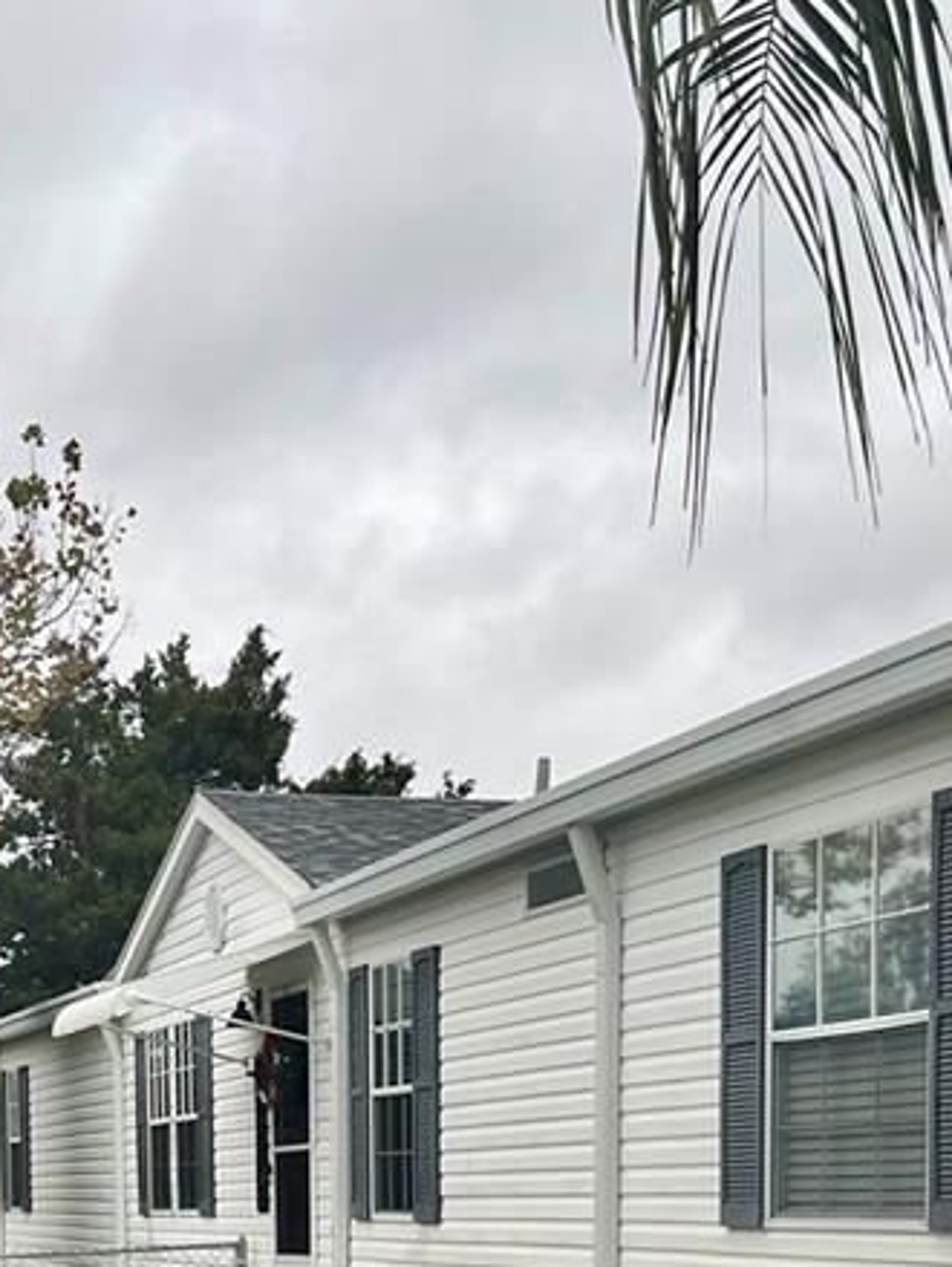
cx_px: 335
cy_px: 1380
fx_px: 2600
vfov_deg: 25.5
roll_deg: +1.8
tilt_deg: -2.7
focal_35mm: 71
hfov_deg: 20.7
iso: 50
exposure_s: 1/539
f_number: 1.5
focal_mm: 5.7
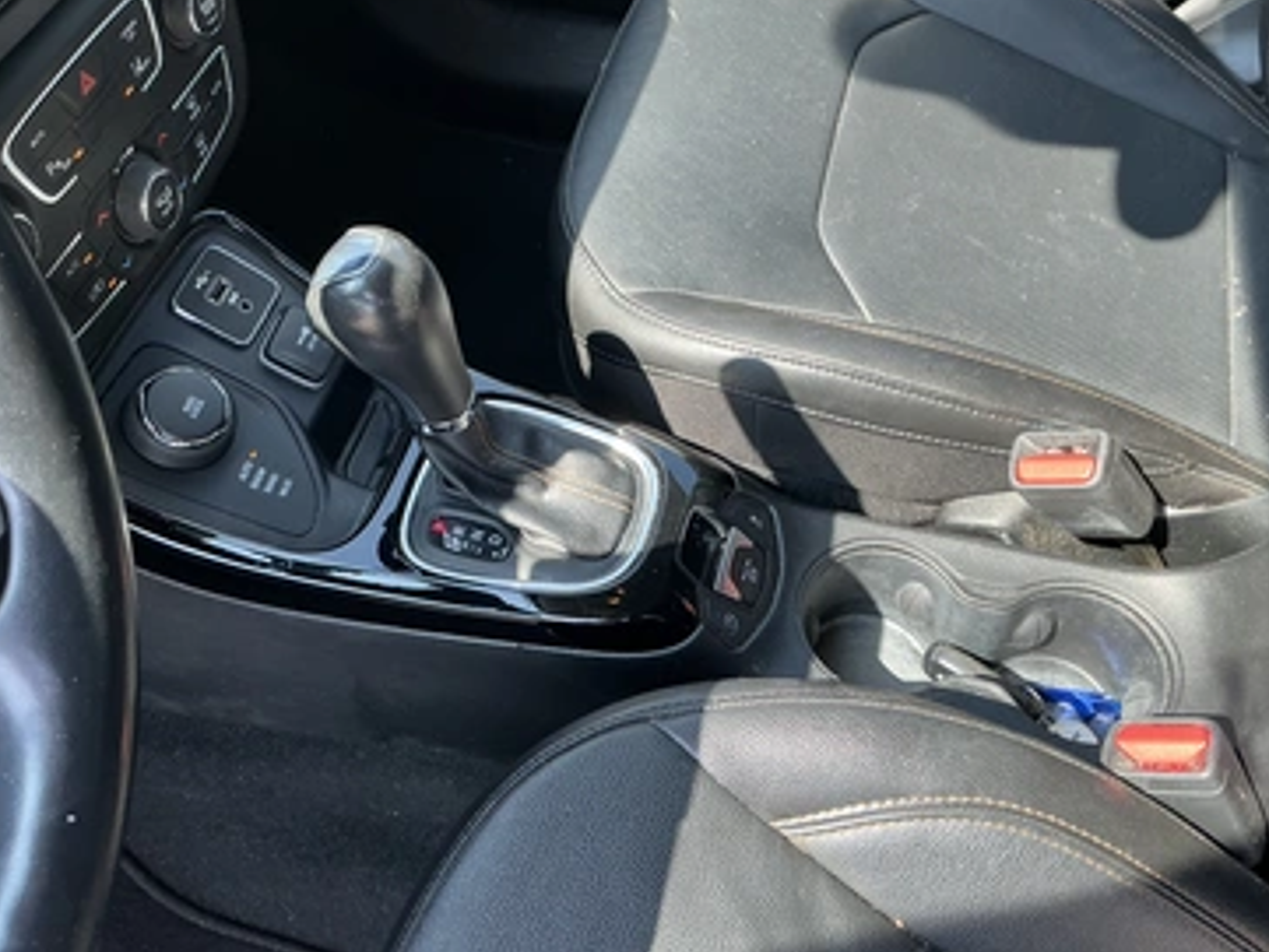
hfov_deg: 58.3
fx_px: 1137
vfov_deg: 45.5
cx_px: 685
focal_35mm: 31
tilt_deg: -54.5
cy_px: 471
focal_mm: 3
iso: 25
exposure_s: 1/122
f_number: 1.8
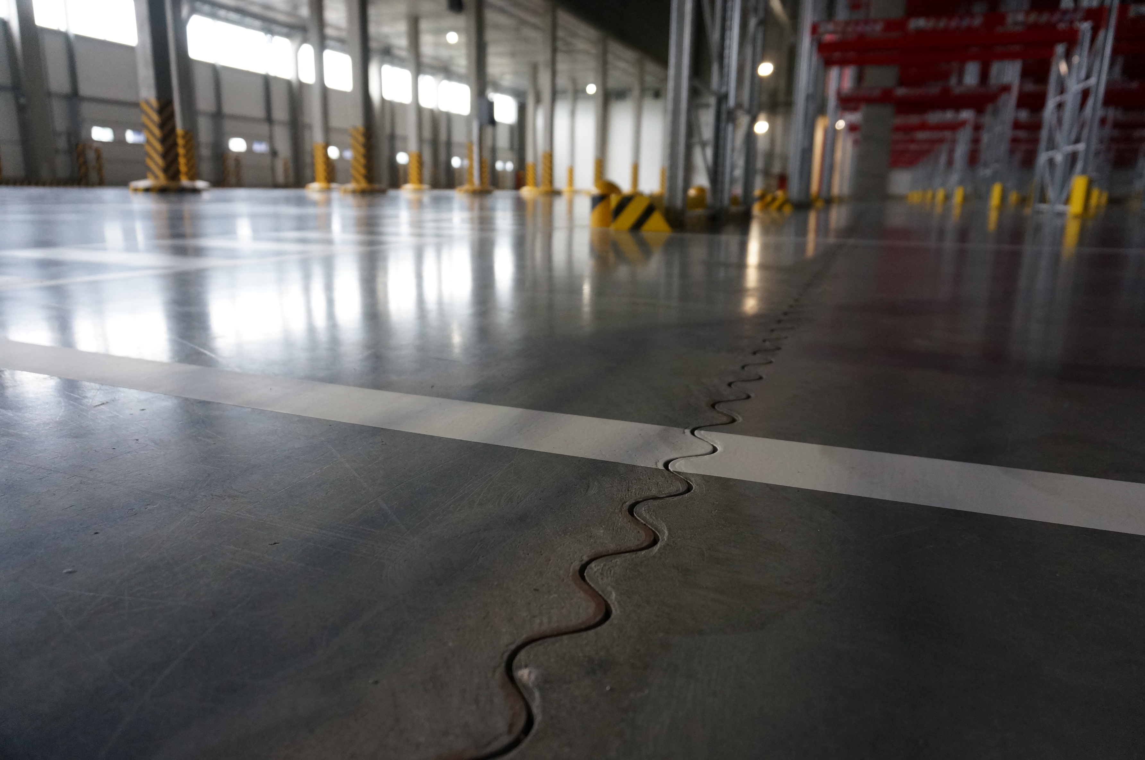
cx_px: 572
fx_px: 762
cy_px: 380
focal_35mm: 24
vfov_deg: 53.0
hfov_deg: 73.8
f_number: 4
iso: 1000
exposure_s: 1/60
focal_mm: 16
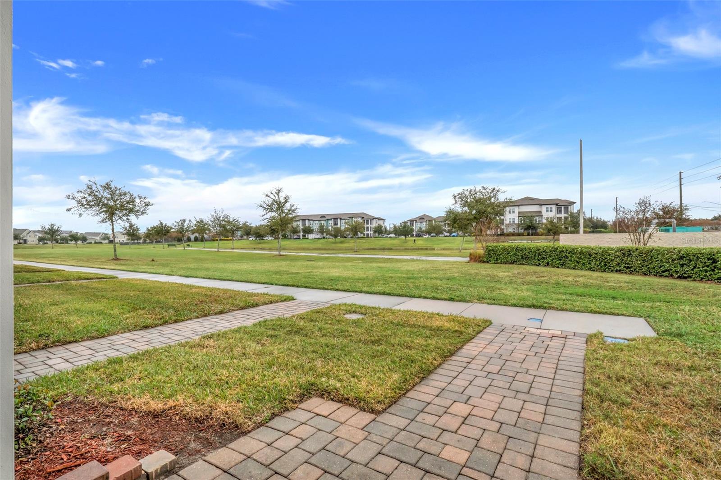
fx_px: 345
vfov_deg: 69.6
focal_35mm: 17
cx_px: 360
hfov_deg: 92.5
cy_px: 240
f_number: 9
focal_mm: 11.5
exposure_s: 1/20
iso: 250
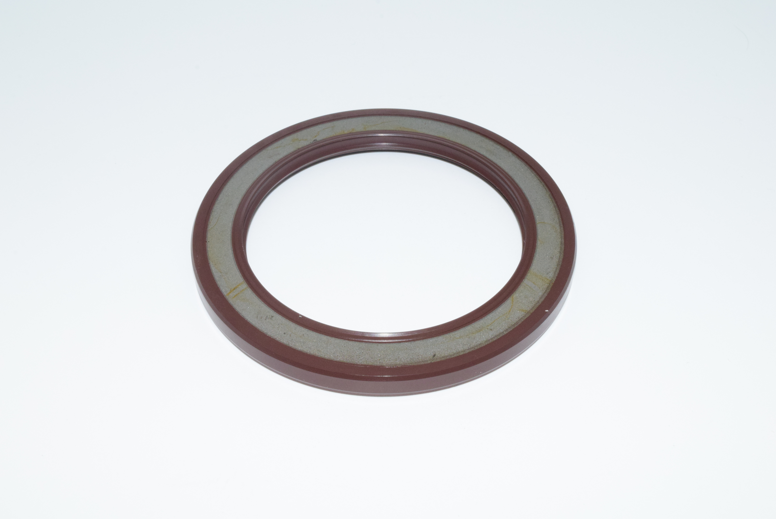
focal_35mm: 54
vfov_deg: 25.1
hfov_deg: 36.8
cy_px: 260
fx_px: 1165
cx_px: 388
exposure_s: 1/60
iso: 1600
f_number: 29
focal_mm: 36
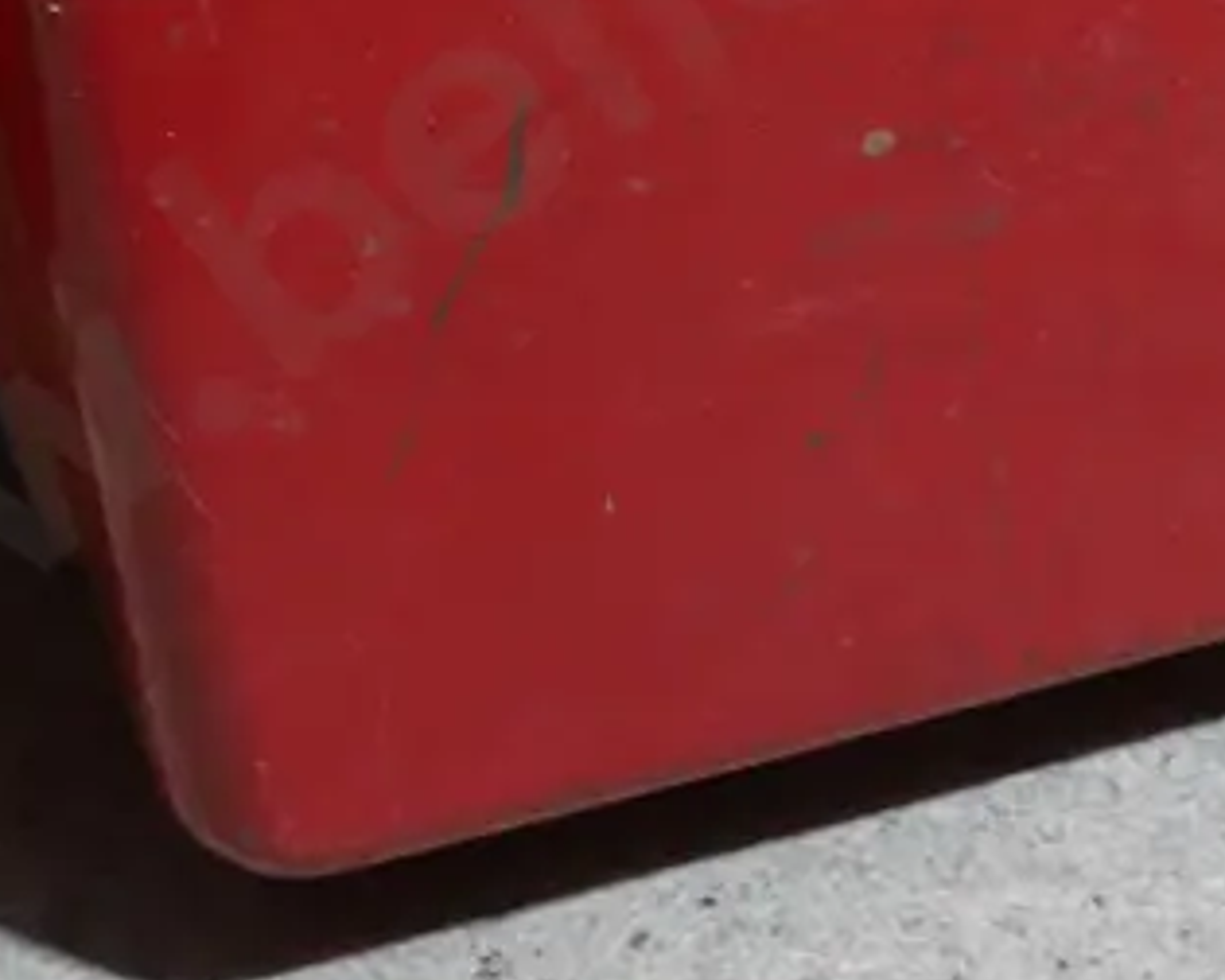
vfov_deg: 11.8
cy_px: -329
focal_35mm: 127
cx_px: 1093
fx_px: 4604
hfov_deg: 15.0
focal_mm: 20
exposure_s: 1/60
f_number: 4.5
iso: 800
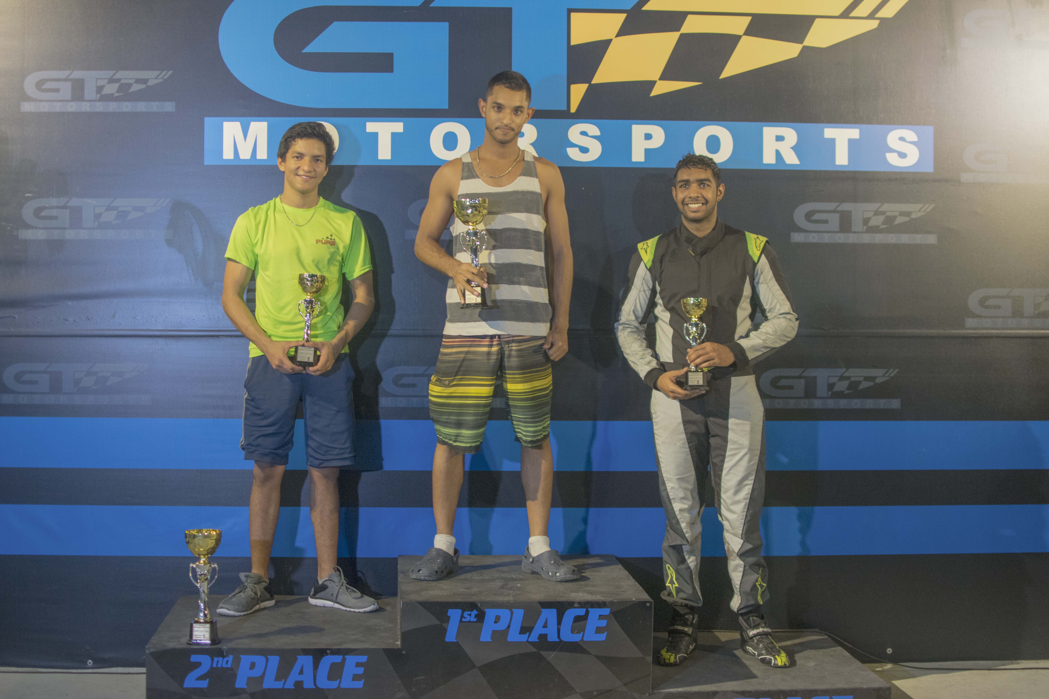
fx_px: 1530
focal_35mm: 52
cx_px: 524
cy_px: 350
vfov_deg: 25.8
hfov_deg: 37.9
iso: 800
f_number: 2.2
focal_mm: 35
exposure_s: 1/60
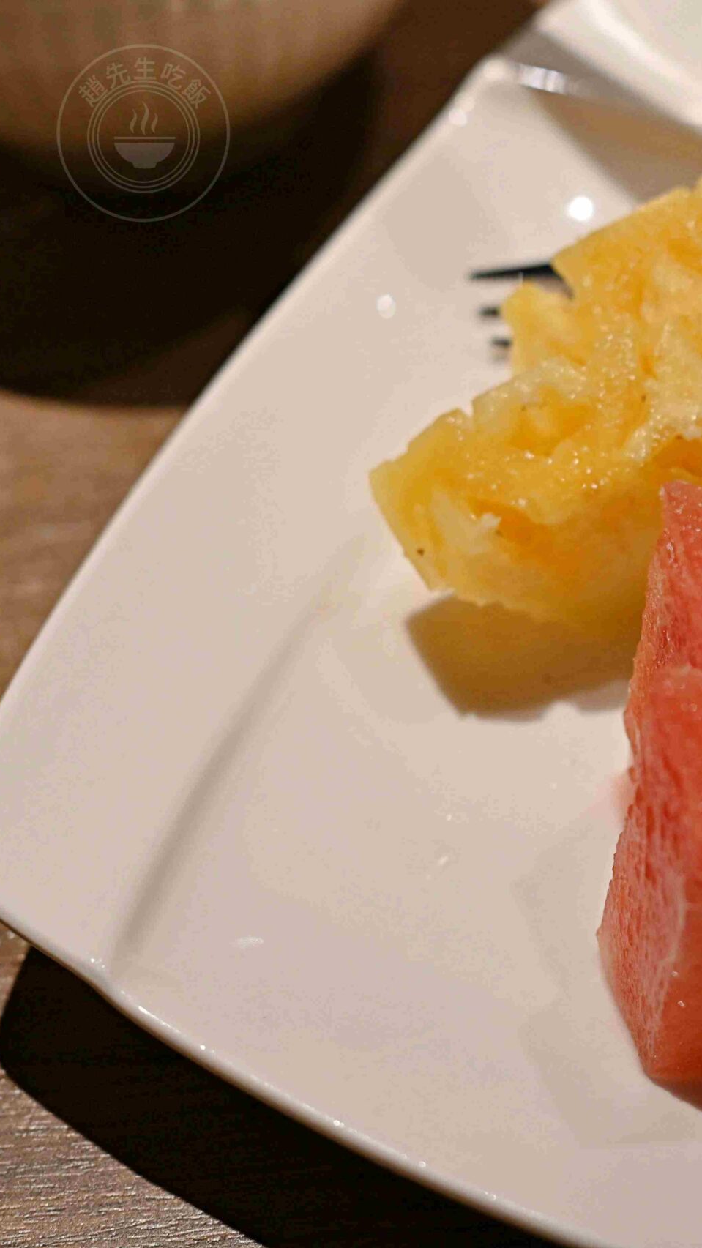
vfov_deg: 18.2
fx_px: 3905
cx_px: 903
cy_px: 624
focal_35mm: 118
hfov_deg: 10.1
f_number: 3.2
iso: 720
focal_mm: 50
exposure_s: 1/200
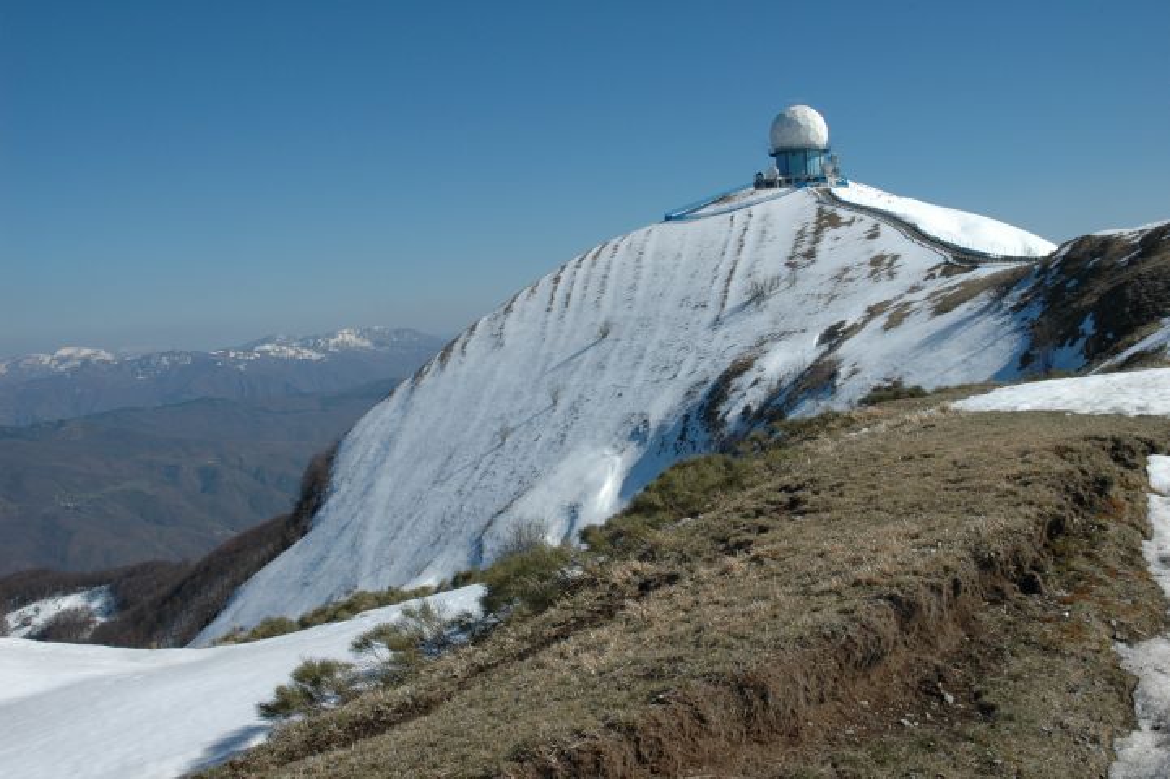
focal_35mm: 38
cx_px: 585
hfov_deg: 51.3
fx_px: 1218
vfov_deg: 35.5
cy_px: 390
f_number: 16
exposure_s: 1/200
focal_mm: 25
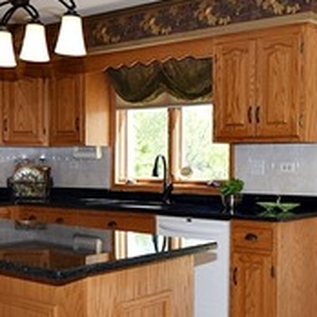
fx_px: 534
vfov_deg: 33.0
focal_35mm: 52
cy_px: 189
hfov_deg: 32.7
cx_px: 217
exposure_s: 1/125
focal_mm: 11
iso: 160
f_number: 5.6
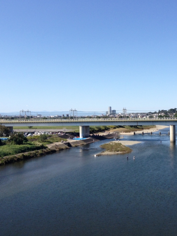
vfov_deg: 42.1
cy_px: 118
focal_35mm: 45
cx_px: 103
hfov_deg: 32.1
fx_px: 307
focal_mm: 4.12
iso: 64
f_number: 2.4
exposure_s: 1/1642
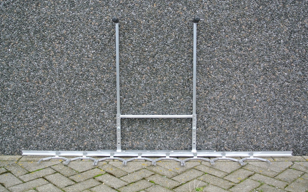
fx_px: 344
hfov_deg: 48.2
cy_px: 101
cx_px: 154
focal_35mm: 41
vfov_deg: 31.2
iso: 280
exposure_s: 1/60
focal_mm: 15.1
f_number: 4.2
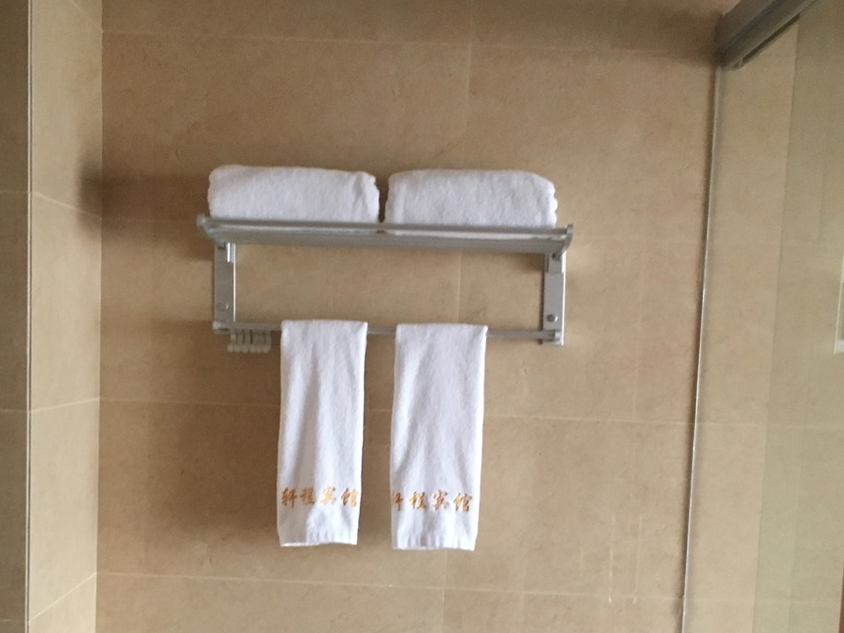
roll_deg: -2.4
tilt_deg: -5.4
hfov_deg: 34.3
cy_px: 506
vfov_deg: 25.7
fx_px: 1366
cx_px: 403
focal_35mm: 56
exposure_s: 1/20
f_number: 2.2
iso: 200
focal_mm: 4.15
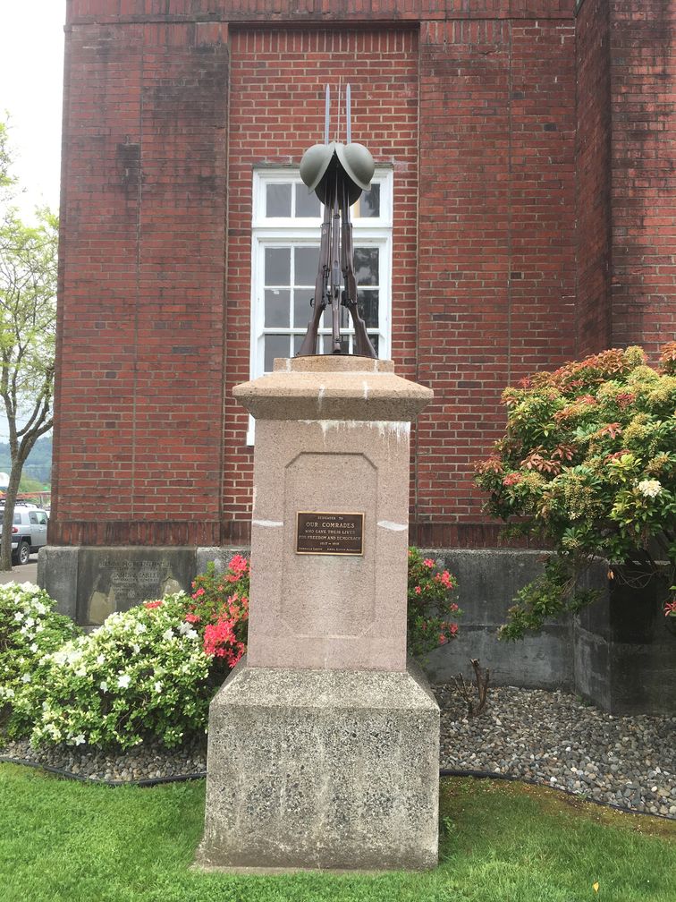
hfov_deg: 48.2
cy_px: 451
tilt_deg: +3.5
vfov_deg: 61.7
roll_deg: +0.6
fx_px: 755
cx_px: 338
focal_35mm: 29
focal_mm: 4.15
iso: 25
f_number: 2.2
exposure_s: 1/422
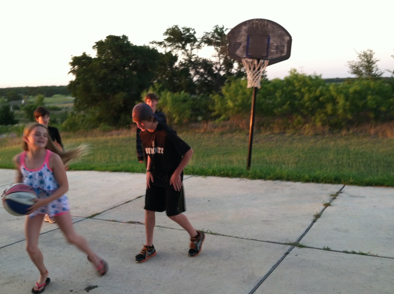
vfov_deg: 38.5
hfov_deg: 50.2
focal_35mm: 37
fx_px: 420
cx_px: 188
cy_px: 147
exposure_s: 1/40
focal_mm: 3.85
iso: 80
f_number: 2.8
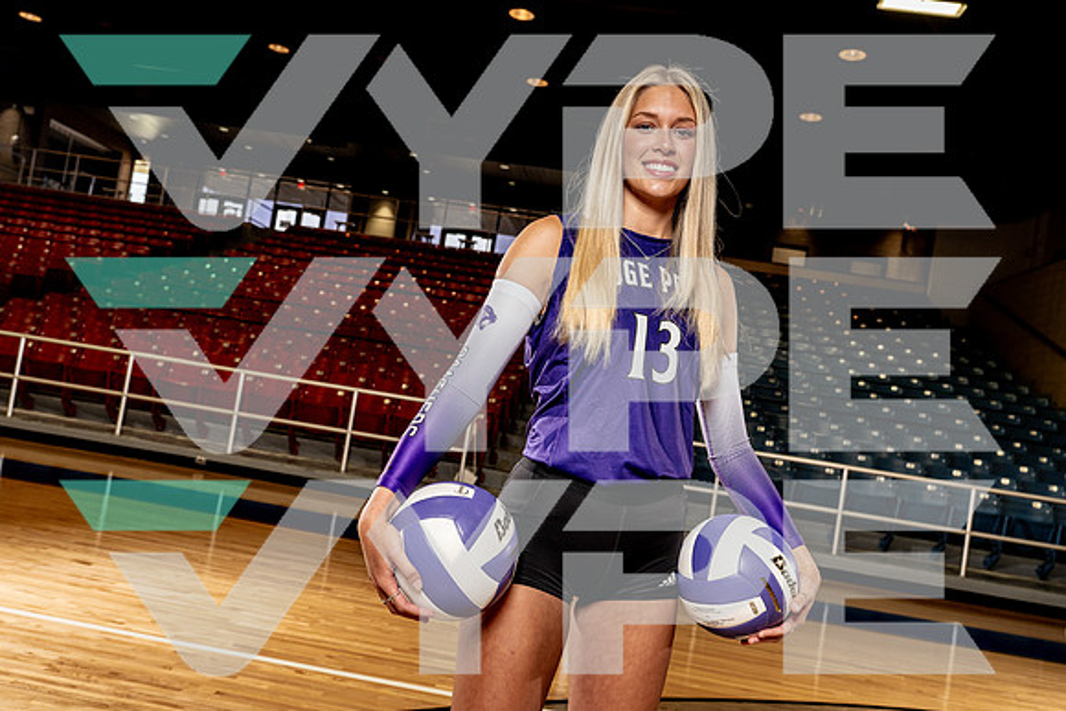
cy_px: 356
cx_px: 533
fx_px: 977
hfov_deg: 57.2
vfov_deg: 40.0
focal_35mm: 33
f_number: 5.6
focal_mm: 33
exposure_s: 1/250
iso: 640
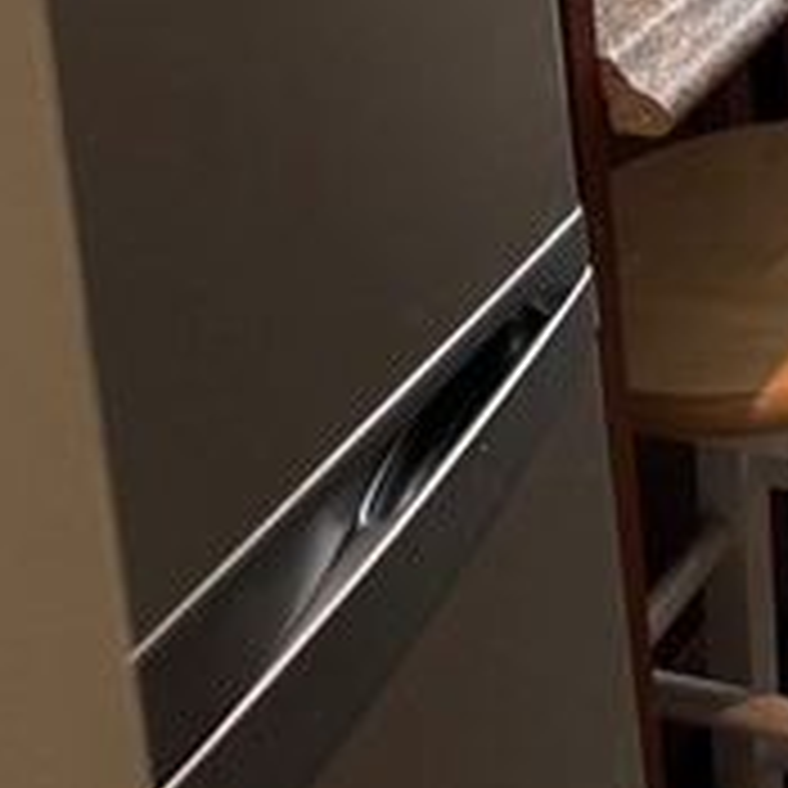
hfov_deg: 15.6
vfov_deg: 14.3
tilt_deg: -9.2
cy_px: -802
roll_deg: +3.5
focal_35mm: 101
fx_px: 2601
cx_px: 1252
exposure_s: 1/120
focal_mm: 5.7
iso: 40
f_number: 1.5
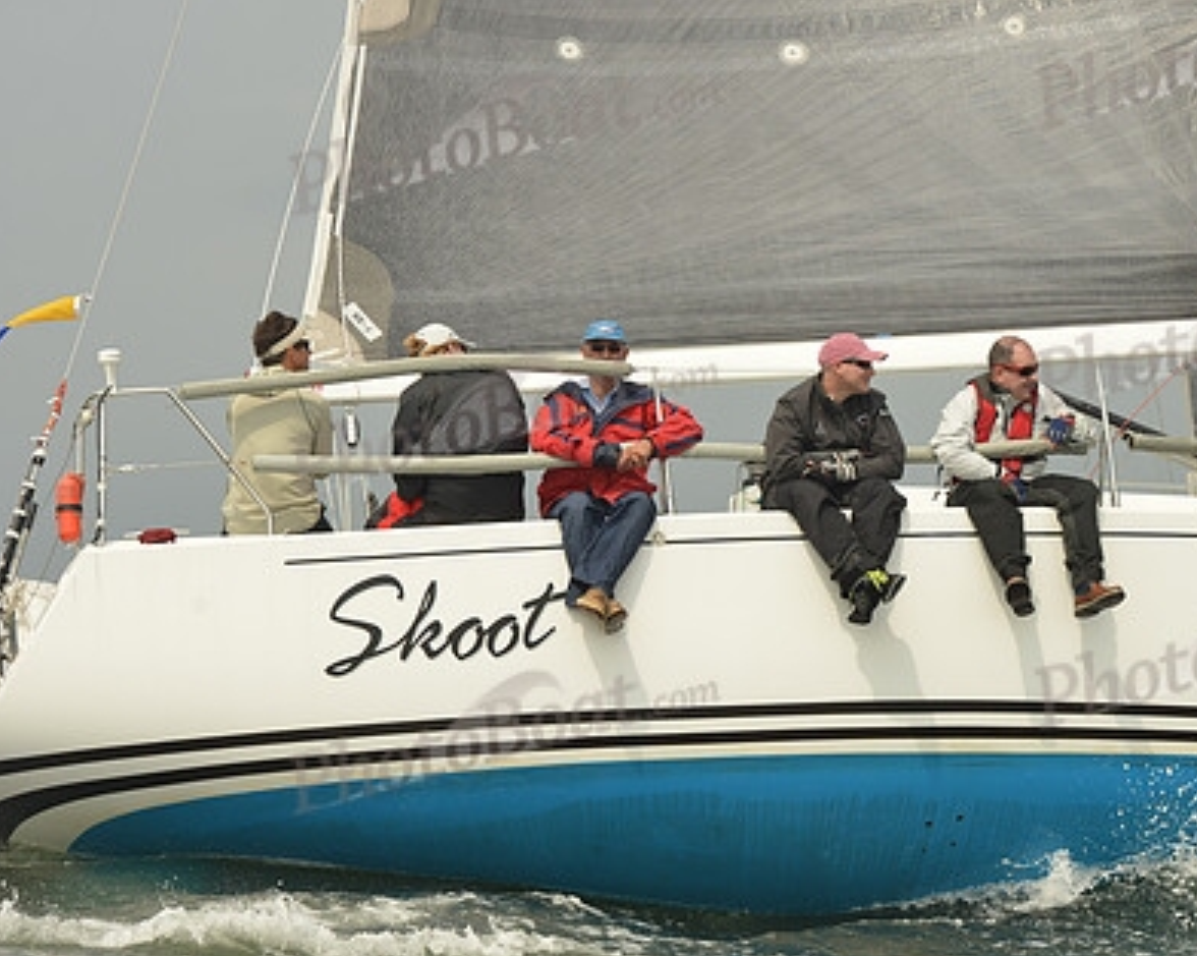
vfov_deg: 11.1
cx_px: 879
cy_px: 533
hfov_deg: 13.8
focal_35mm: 139
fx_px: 4921
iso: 320
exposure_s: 1/1250
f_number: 9
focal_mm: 100
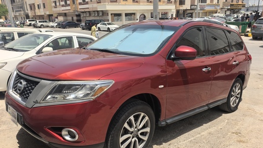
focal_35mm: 30
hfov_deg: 64.3
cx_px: 131
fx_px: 209
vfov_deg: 38.8
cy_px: 88
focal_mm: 6.98
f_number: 4
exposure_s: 1/789
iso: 50
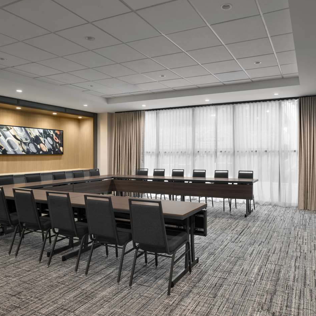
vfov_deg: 67.3
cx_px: 191
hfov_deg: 66.5
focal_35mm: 23
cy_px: 160
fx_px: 238
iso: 320
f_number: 8
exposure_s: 1/1.67
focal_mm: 11.5
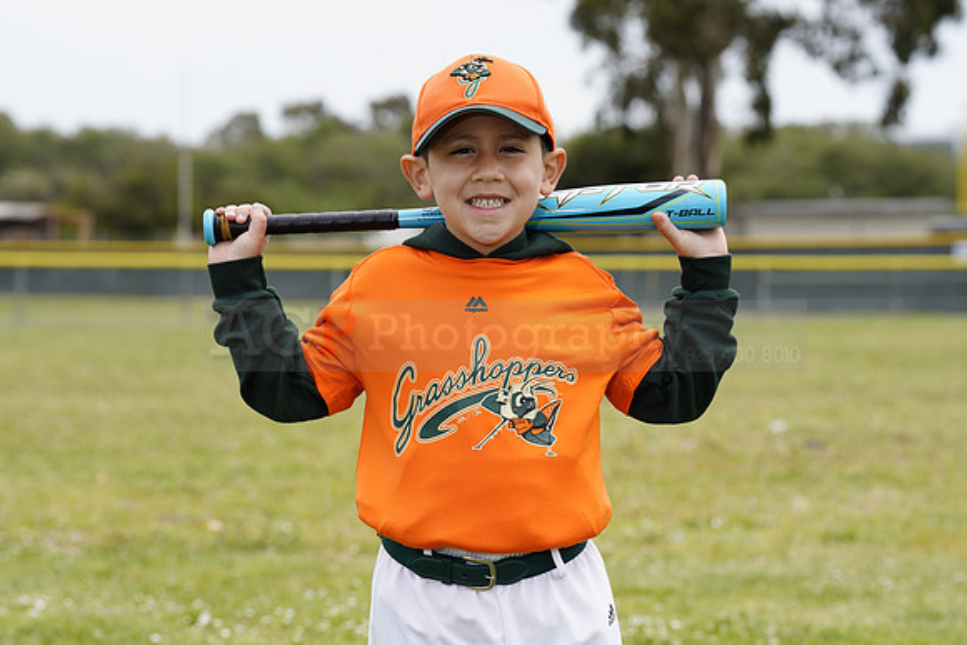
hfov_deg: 15.9
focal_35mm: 129
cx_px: 484
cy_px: 322
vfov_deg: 10.6
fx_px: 3466
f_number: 7.1
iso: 100
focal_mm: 129
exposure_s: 1/250
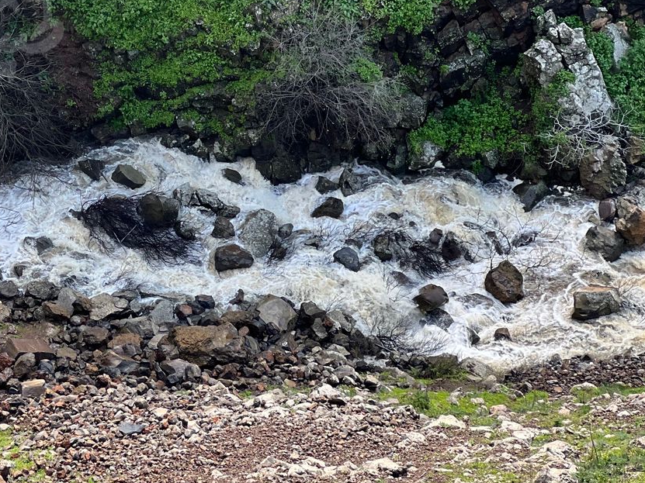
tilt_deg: -38.0
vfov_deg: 10.7
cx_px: 88
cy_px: 179
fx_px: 2590
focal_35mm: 139
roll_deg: +20.2
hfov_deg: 14.1
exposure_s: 1/121
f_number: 2.8
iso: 50
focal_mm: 9
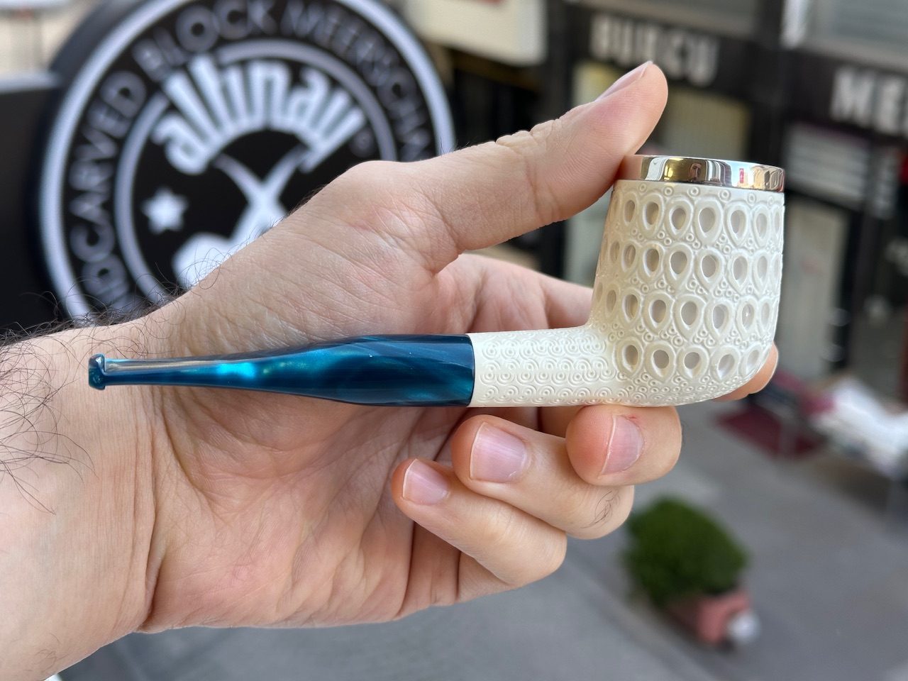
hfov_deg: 39.7
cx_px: 454
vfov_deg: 30.3
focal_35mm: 48
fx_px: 1259
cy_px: 340
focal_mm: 6.86
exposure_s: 1/177
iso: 64
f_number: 1.78
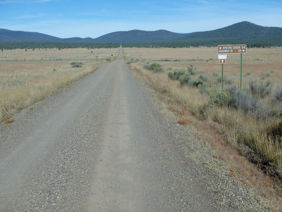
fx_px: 399
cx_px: 141
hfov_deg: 38.9
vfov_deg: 29.7
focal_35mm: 49
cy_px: 106
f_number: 14
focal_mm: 8.8
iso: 160
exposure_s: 1/125
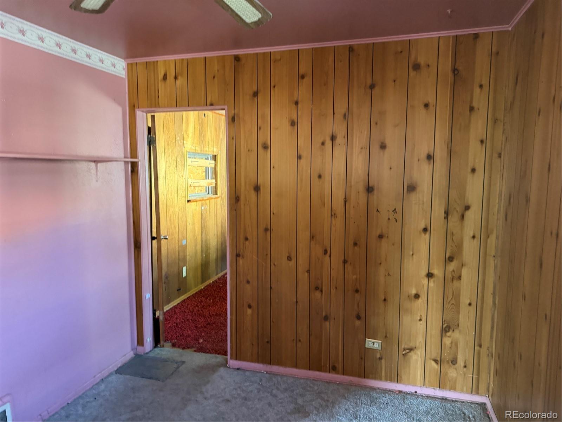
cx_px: 281
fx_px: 390
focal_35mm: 24
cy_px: 211
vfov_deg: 56.8
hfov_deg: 71.6
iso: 800
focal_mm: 6.76
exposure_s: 1/47
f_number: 1.78
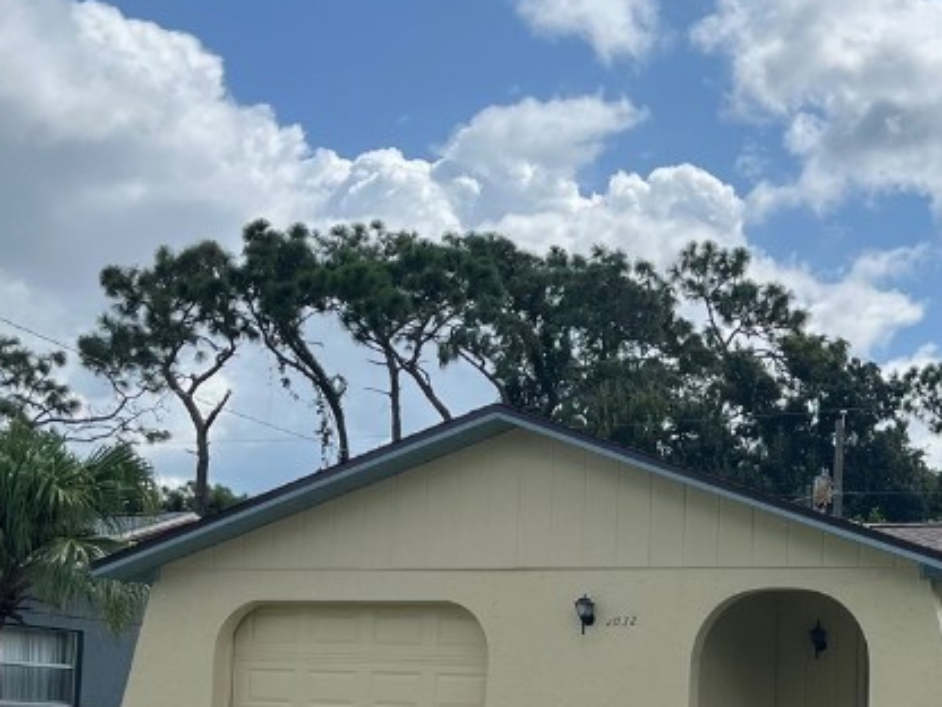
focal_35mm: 64
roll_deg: -1.6
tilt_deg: +2.9
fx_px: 1742
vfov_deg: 22.4
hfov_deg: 28.9
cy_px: 621
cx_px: 874
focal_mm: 5.1
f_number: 1.6
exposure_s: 1/6173
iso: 50
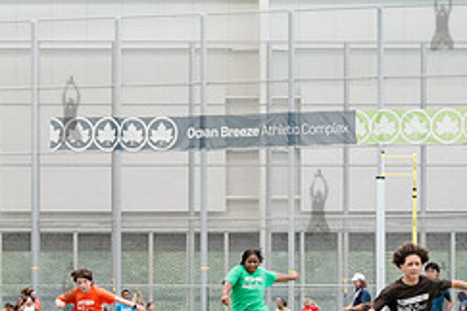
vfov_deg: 5.5
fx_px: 3217
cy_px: 391
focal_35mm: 248
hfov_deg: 8.3
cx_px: 93
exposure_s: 1/1000
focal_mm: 70
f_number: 3.5
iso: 6400
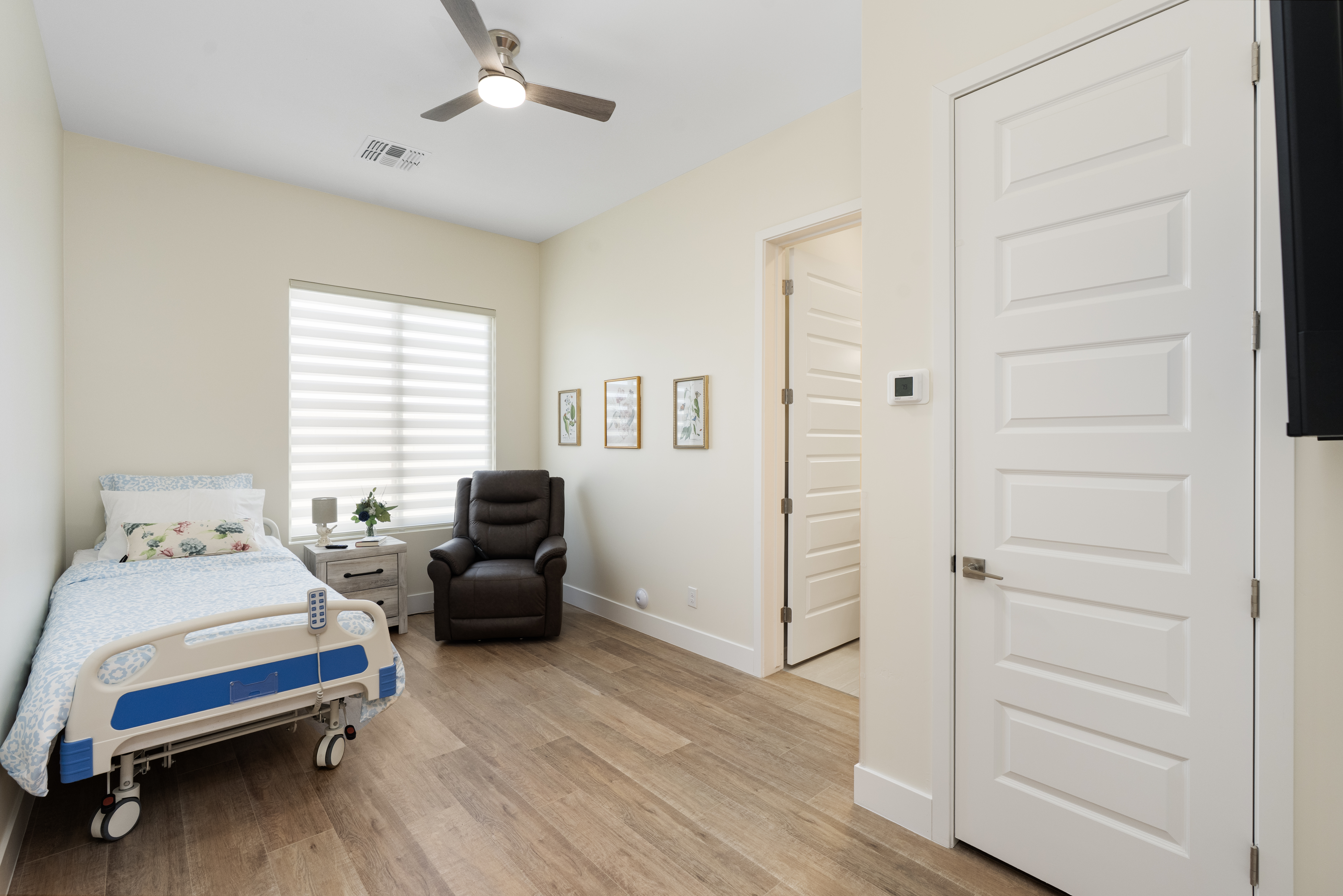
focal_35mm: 16
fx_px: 597
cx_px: 672
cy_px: 448
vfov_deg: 73.7
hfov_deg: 96.7
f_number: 8
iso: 800
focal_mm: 16
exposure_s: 1/8
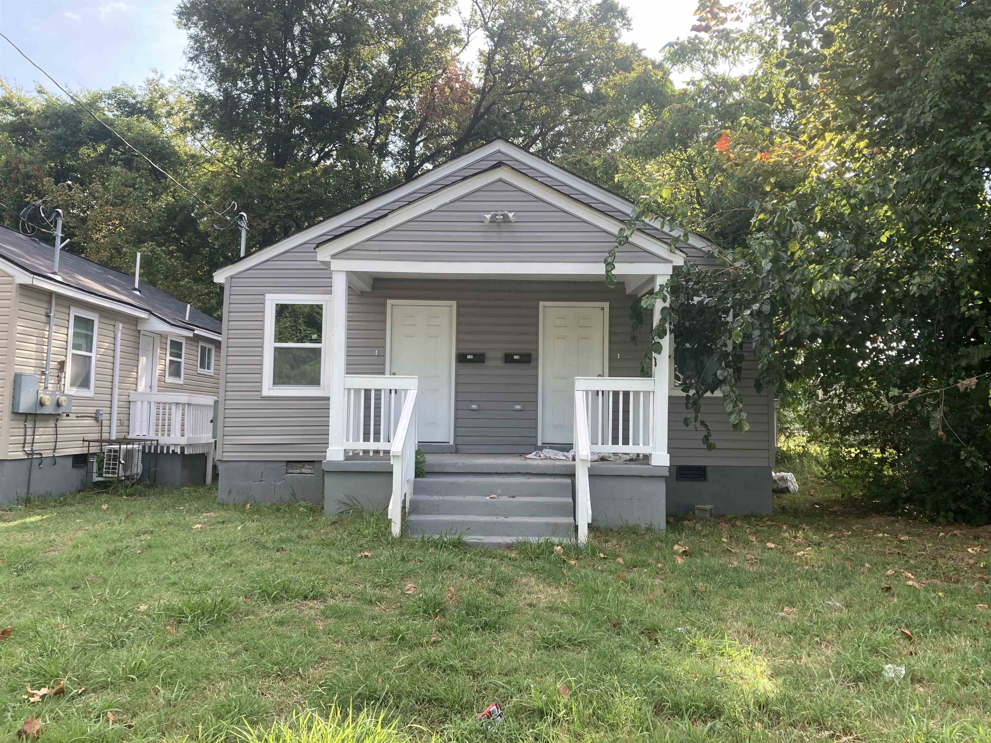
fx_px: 802
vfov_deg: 49.7
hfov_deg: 63.4
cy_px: 372
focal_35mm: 28
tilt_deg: +4.9
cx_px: 496
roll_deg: -0.4
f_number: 1.8
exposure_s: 1/353
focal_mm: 3.99
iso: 20
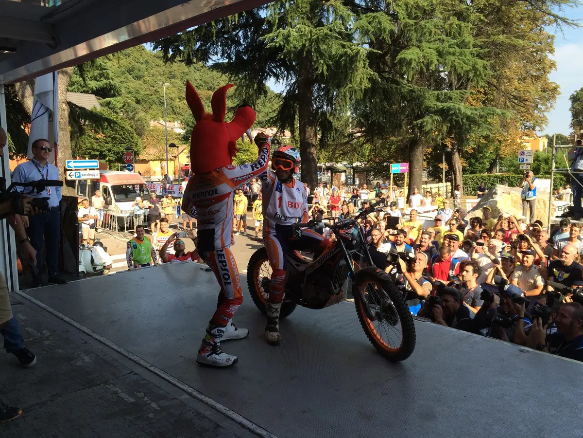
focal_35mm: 29
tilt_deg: -8.7
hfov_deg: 61.7
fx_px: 488
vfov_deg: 48.2
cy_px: 219
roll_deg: +1.5
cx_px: 292
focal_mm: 4.15
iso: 32
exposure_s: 1/838
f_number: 2.2
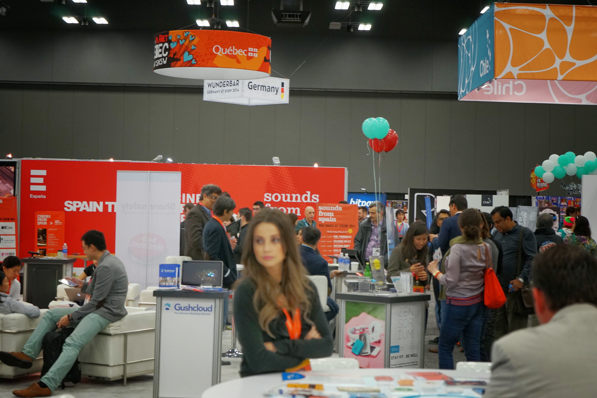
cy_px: 199
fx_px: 1161
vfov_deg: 19.5
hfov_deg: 28.8
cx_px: 298
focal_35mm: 70
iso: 1000
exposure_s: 1/80
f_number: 5.6
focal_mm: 70
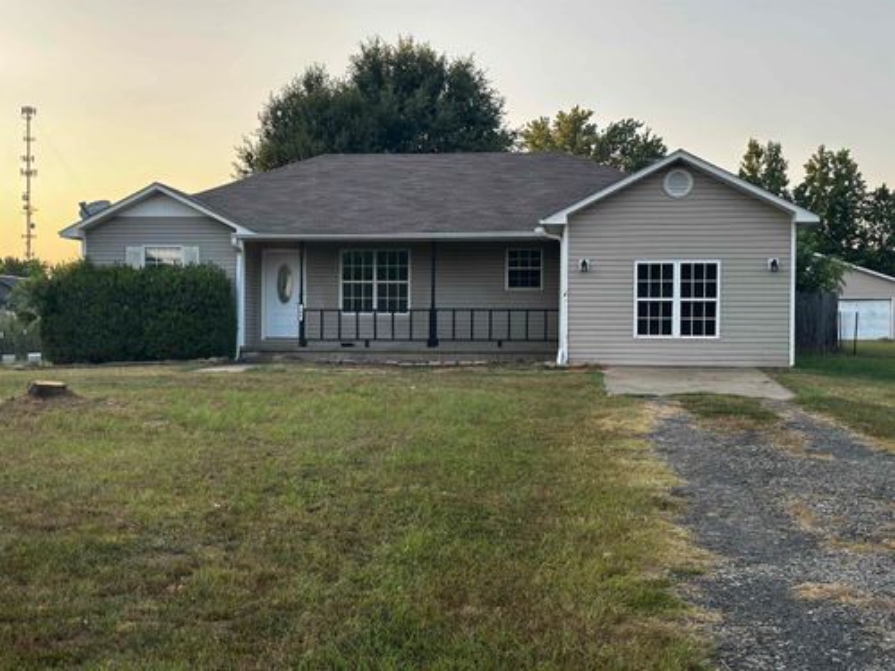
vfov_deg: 30.3
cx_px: 448
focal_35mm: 48
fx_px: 1241
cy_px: 336
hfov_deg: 39.7
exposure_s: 1/350
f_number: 1.78
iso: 64
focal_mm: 6.86
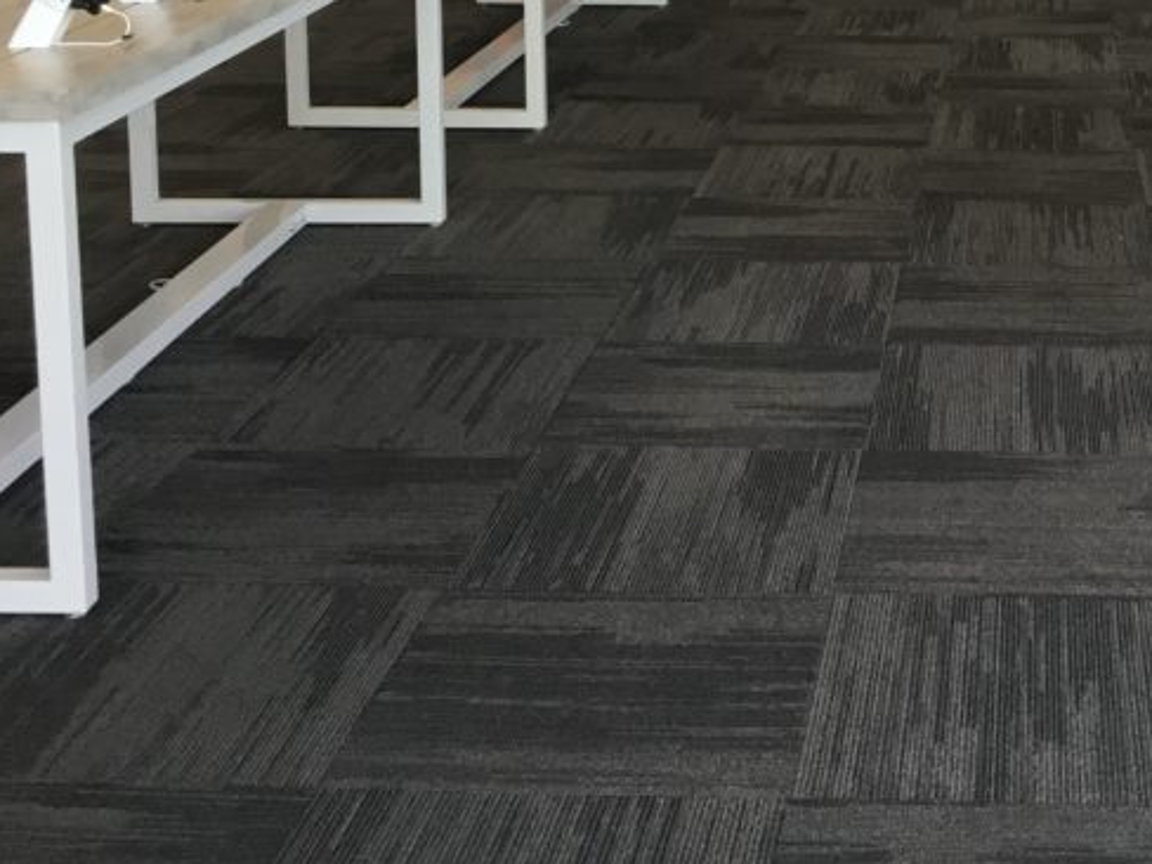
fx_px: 2163
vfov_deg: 21.6
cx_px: 975
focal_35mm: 65
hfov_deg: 28.9
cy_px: -40
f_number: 2.4
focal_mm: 3.3
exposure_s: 1/40
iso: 25
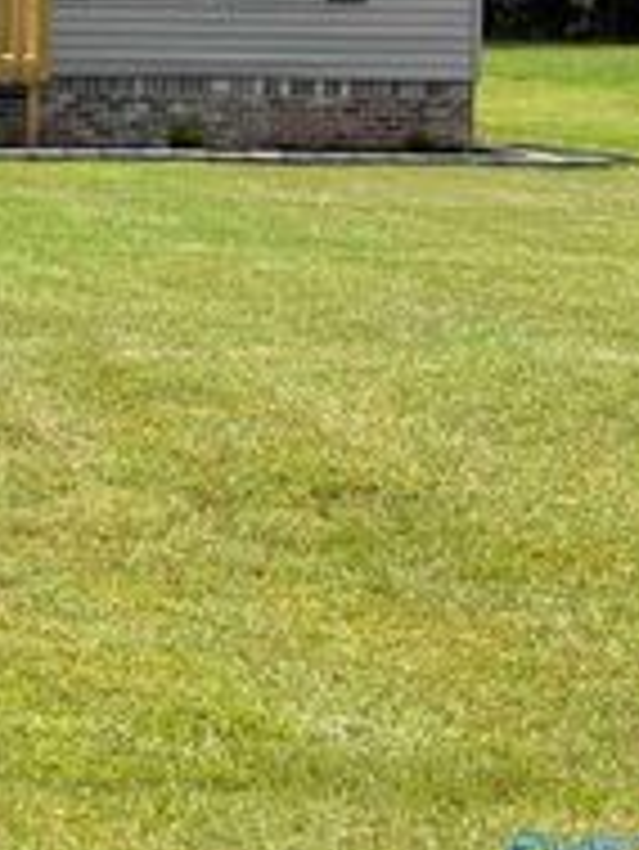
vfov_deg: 15.3
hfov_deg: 11.0
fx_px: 3122
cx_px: -472
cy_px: 38
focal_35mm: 127
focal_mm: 6.76
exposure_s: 1/6024
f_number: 1.78
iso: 100
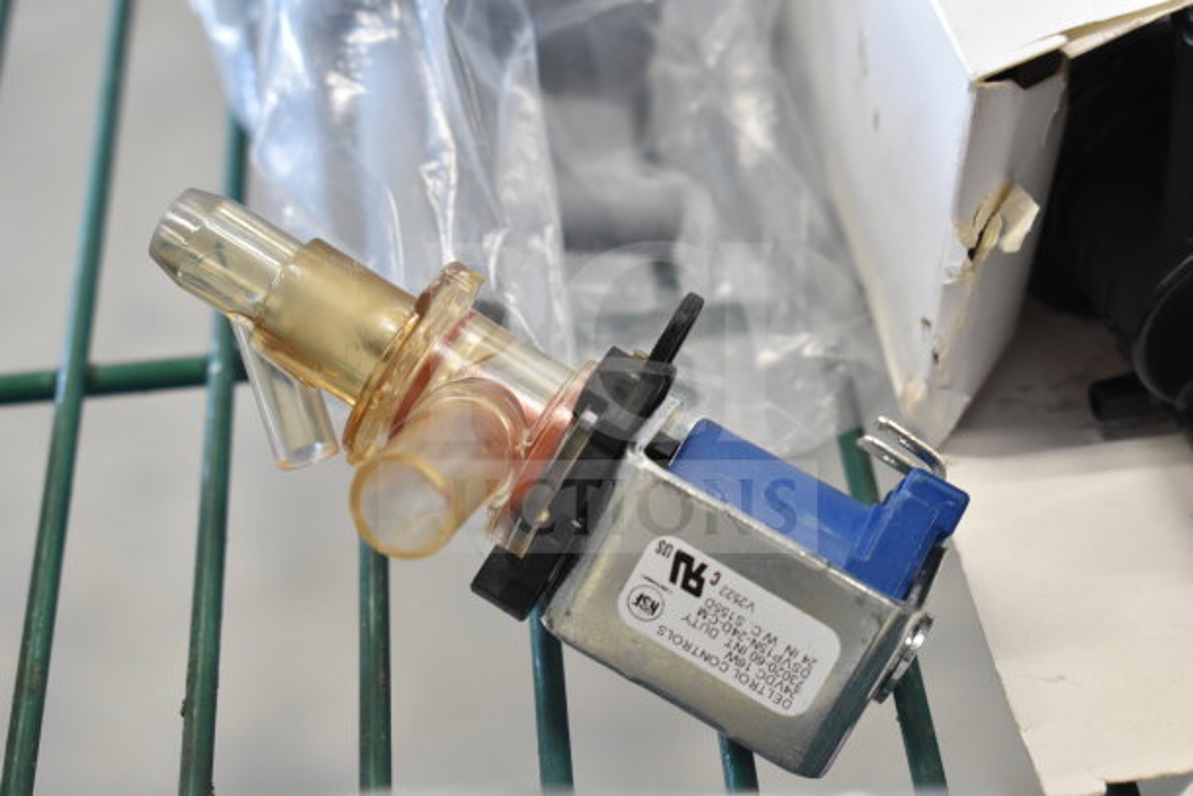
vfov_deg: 18.9
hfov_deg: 28.1
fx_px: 2386
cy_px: 398
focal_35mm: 72
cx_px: 596
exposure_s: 1/80
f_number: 5.3
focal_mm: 48
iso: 1250
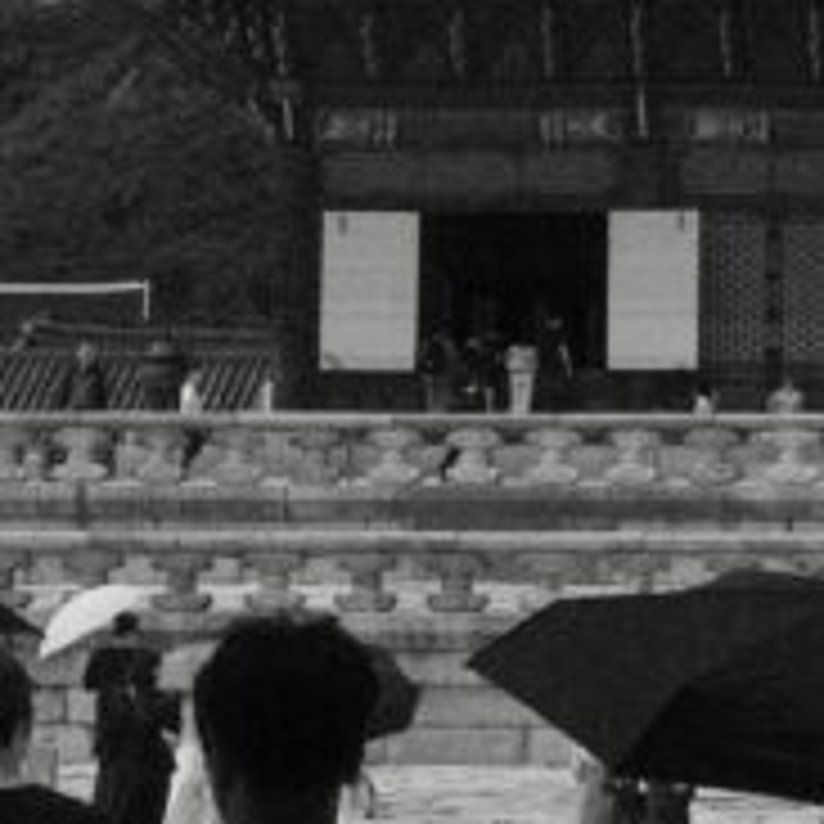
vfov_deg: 8.4
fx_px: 5602
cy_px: 254
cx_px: 829
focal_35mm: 208
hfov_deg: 8.4
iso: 3200
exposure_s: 1/7500
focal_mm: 23
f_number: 10
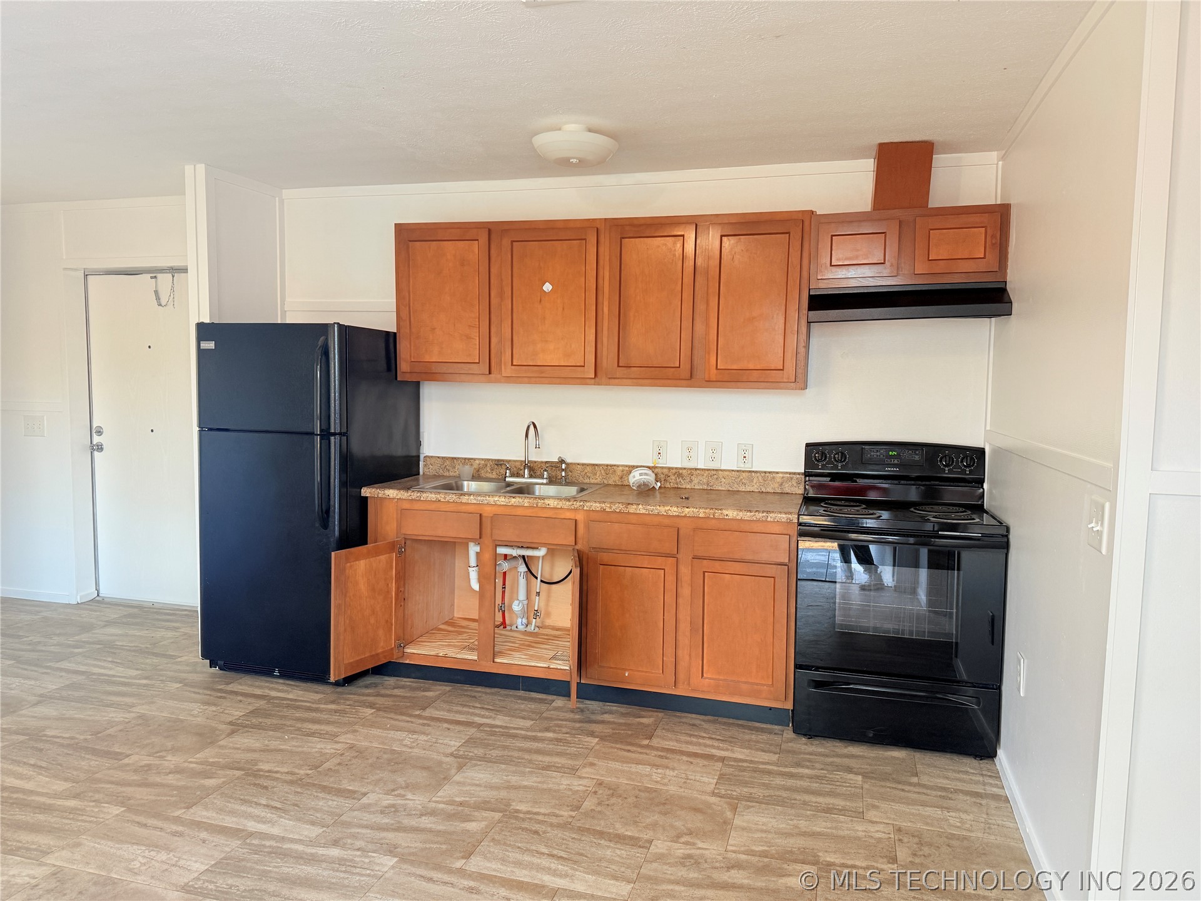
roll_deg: -1.2
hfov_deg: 71.6
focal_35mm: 24
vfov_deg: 56.8
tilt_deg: -4.6
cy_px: 450
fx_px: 833
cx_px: 600
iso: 125
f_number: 1.78
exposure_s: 1/60
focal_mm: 6.76
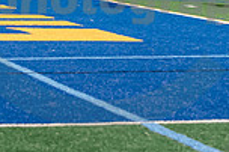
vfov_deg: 5.1
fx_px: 1697
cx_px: 95
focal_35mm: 267
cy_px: -19
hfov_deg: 7.7
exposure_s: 1/250
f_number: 3.2
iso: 2500
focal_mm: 70
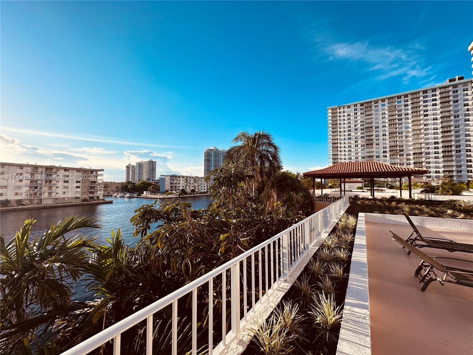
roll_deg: -0.9
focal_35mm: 14
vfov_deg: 85.7
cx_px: 236
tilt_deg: +4.2
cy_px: 178
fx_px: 191
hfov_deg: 102.1
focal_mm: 2.22
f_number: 2.2
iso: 50
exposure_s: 1/1276
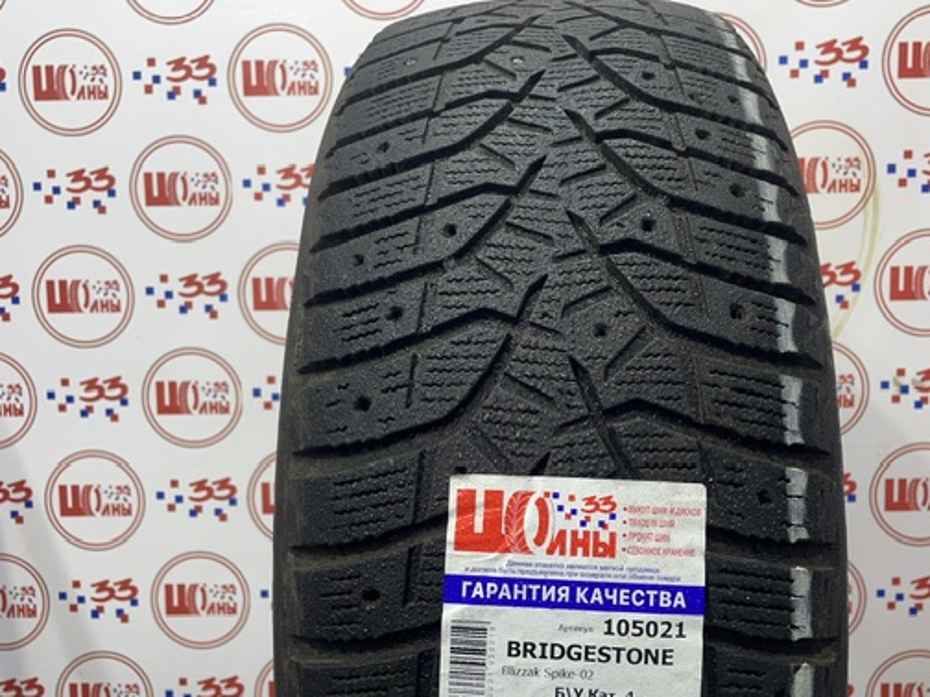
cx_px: 535
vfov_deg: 42.9
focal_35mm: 33
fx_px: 887
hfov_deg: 55.1
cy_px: 391
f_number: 1.6
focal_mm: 4.2
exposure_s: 1/100
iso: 64
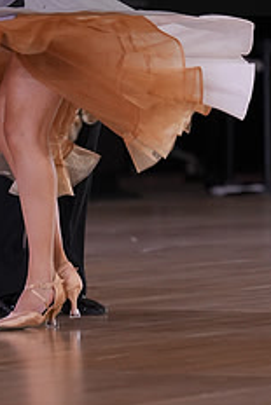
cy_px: -42
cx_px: 118
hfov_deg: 3.9
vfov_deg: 5.8
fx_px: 3980
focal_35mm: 353
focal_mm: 141
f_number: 3.5
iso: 1600
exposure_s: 1/500
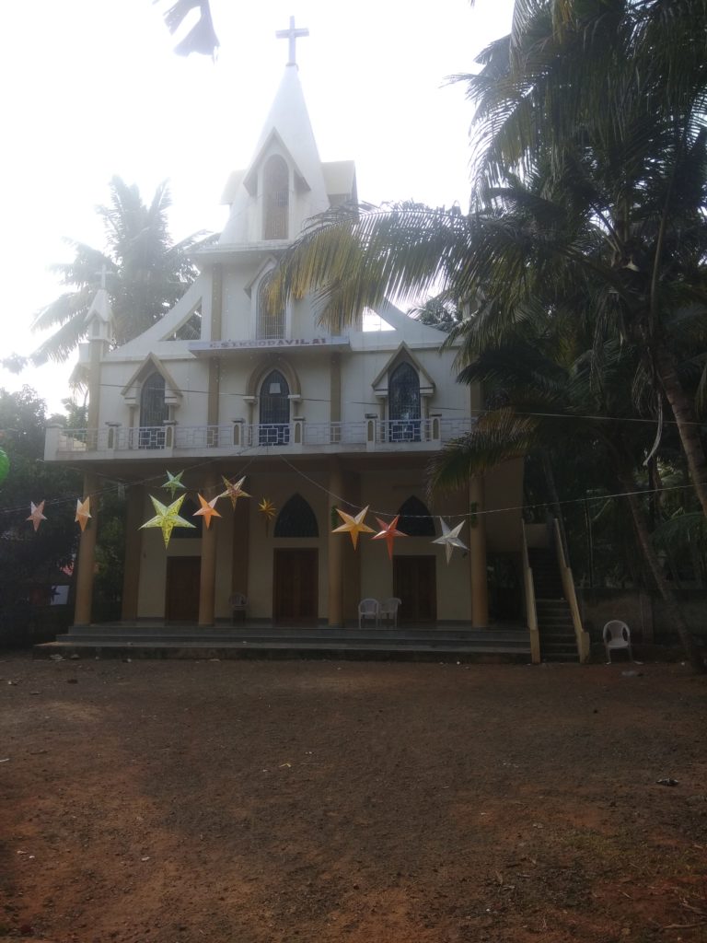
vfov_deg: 79.0
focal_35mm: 21
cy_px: 472
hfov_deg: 63.4
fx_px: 572
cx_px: 354
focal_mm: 3.57
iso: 100
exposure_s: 1/450
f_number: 2
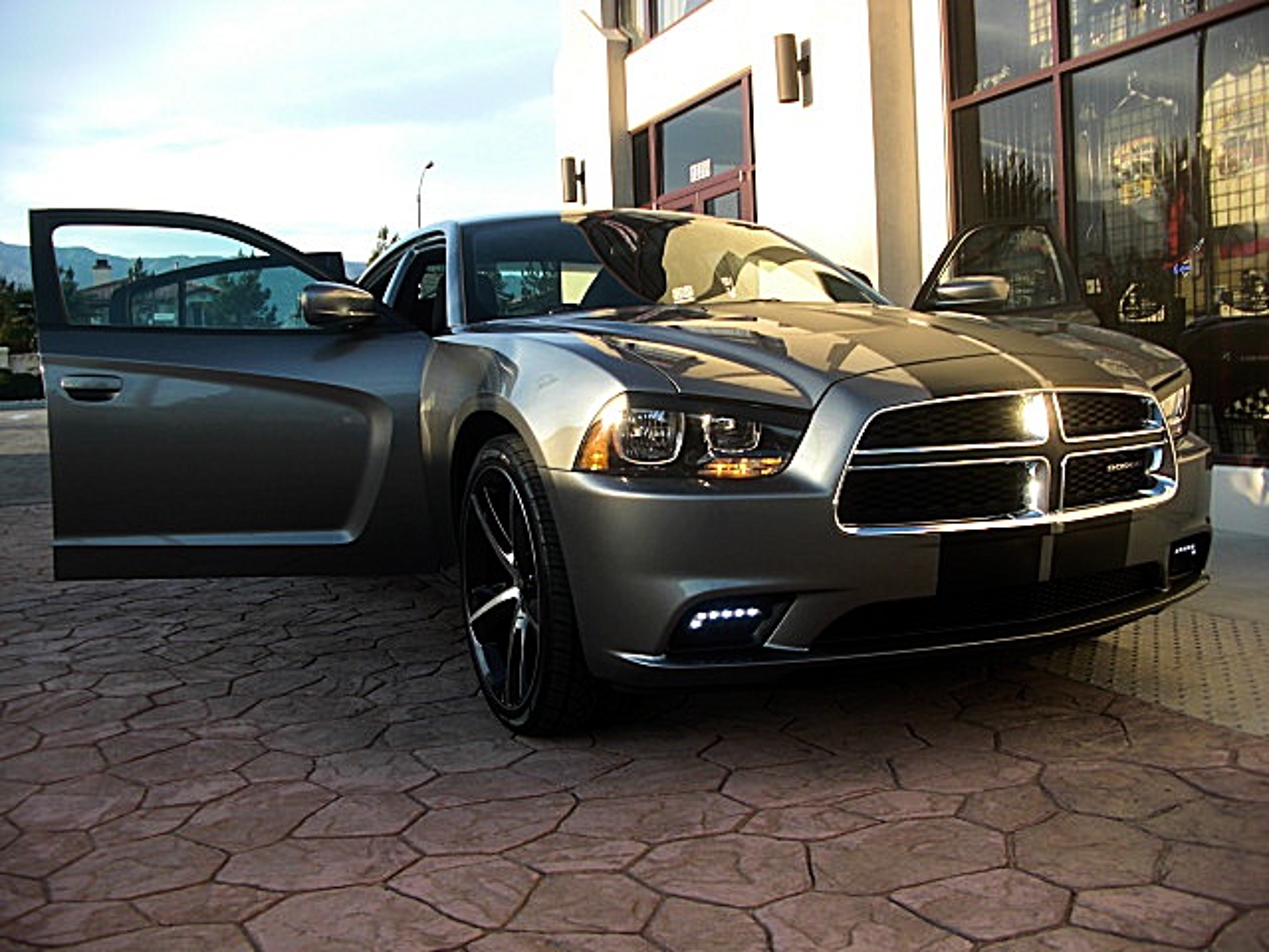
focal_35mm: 36
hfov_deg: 51.4
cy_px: 476
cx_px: 634
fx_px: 1320
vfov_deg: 39.7
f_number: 2.8
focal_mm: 6.3
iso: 50
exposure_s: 1/160
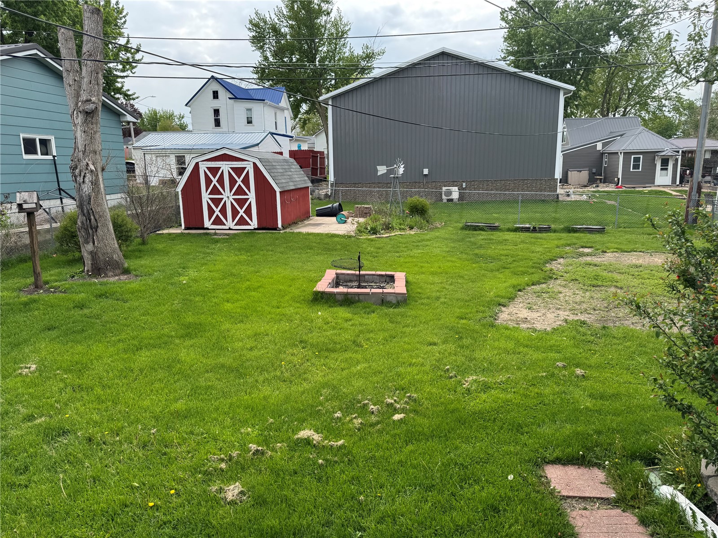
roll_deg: +1.1
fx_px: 498
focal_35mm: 24
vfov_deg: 56.8
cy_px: 269
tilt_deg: -11.8
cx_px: 359
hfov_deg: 71.6
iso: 80
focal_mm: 6.76
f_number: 1.78
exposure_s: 1/1366
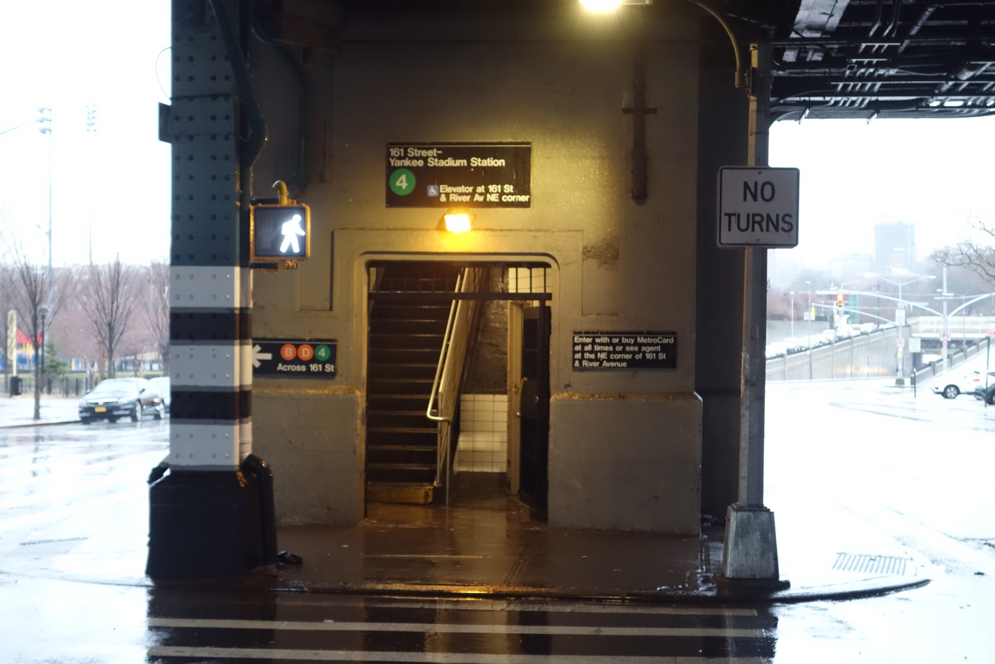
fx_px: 1631
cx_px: 498
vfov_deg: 23.0
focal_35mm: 59
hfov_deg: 33.9
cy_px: 332
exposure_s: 1/250
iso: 3200
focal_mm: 21.77
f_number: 3.5
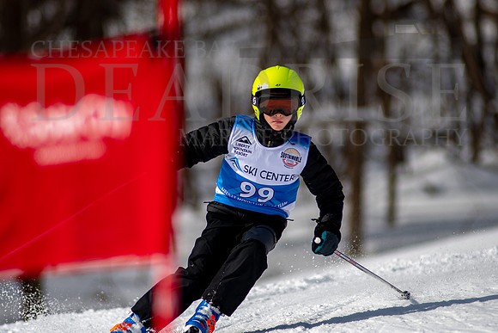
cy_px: 166
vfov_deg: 2.8
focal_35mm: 491
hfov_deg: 4.2
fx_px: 6795
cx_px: 272
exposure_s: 1/6400
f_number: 2.8
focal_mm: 300
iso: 100
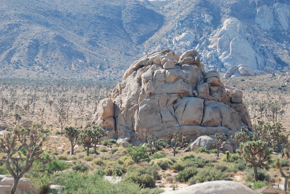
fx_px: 1331
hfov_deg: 12.4
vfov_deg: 8.3
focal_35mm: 165
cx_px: 145
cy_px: 97
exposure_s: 1/500
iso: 200
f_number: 5.6
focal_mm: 110
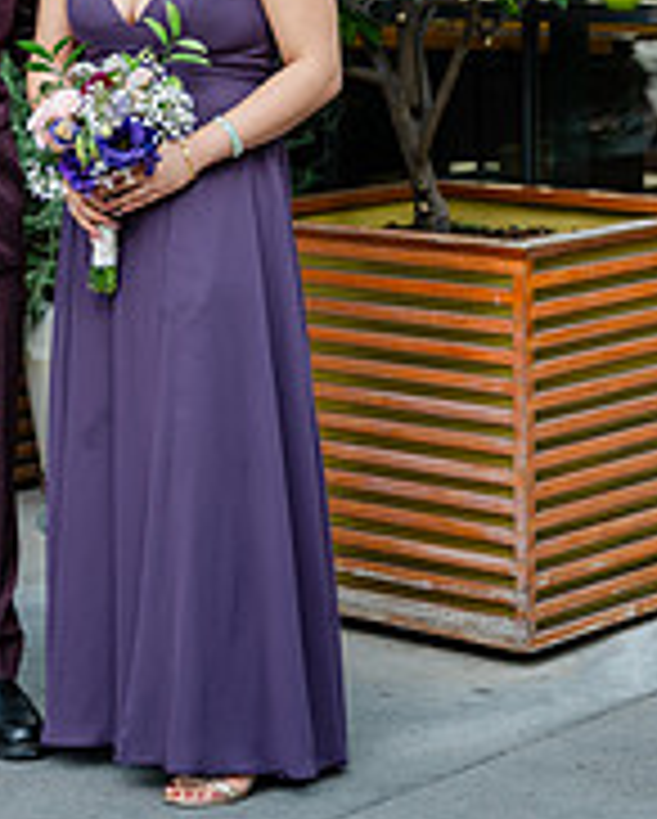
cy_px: 40
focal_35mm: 116
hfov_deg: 13.2
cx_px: 22
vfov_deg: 16.3
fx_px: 2815
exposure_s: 1/400
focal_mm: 50
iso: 80
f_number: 1.8
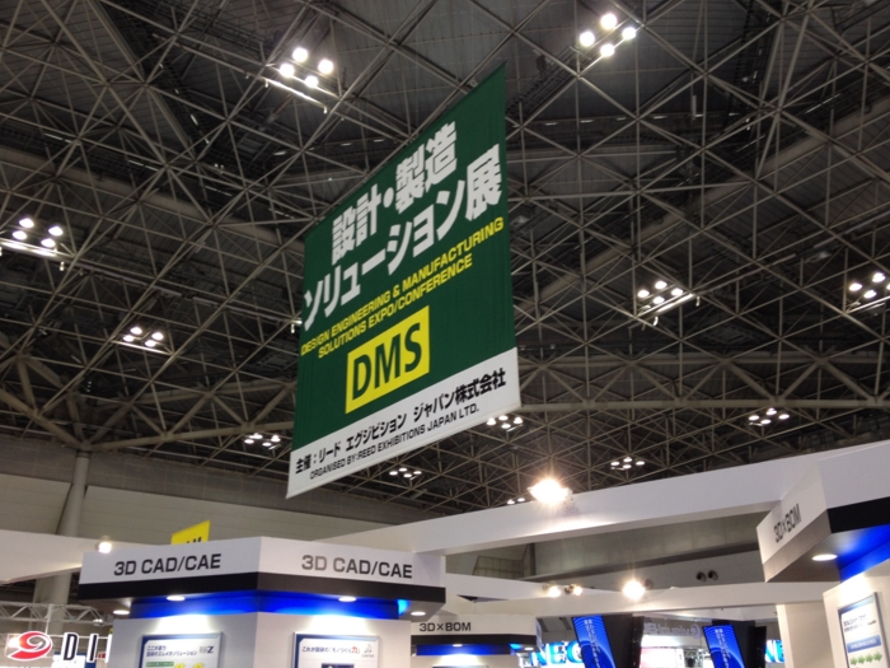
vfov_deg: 39.7
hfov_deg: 51.4
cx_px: 451
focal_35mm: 36
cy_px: 340
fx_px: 926
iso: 50
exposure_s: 1/24
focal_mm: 4.28
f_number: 2.4
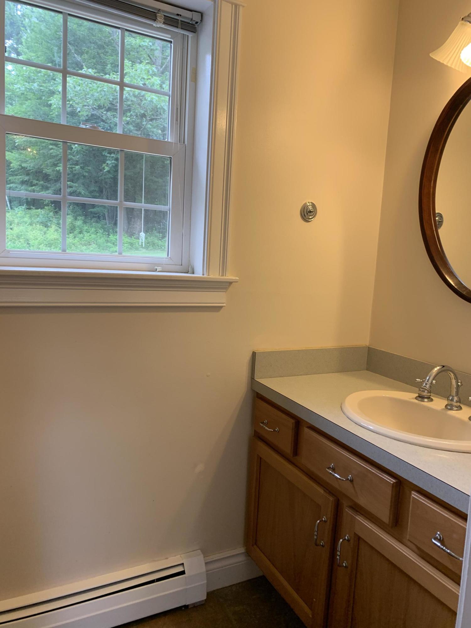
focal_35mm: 26
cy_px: 314
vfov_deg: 67.3
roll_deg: -3.0
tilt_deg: -6.1
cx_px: 236
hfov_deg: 53.1
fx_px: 472
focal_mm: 4.25
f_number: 1.8
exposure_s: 1/60
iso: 80
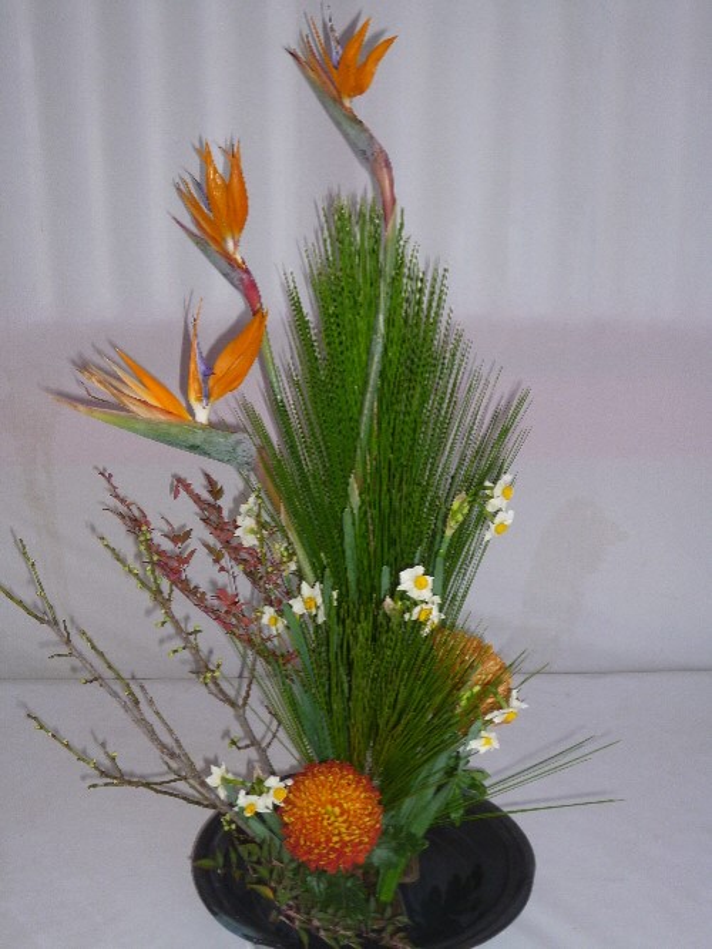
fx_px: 1288
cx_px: 356
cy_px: 474
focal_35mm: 47
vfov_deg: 40.4
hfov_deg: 30.9
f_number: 3.4
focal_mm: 8.4
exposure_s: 1/60
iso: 160
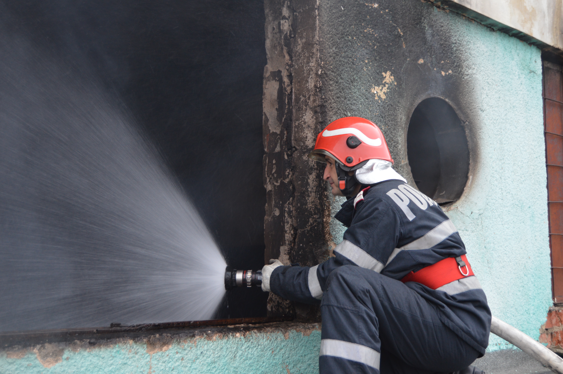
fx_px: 750
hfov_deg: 41.1
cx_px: 282
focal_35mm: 48
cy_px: 187
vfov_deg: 28.0
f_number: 4.5
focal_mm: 32
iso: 450
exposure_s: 1/60
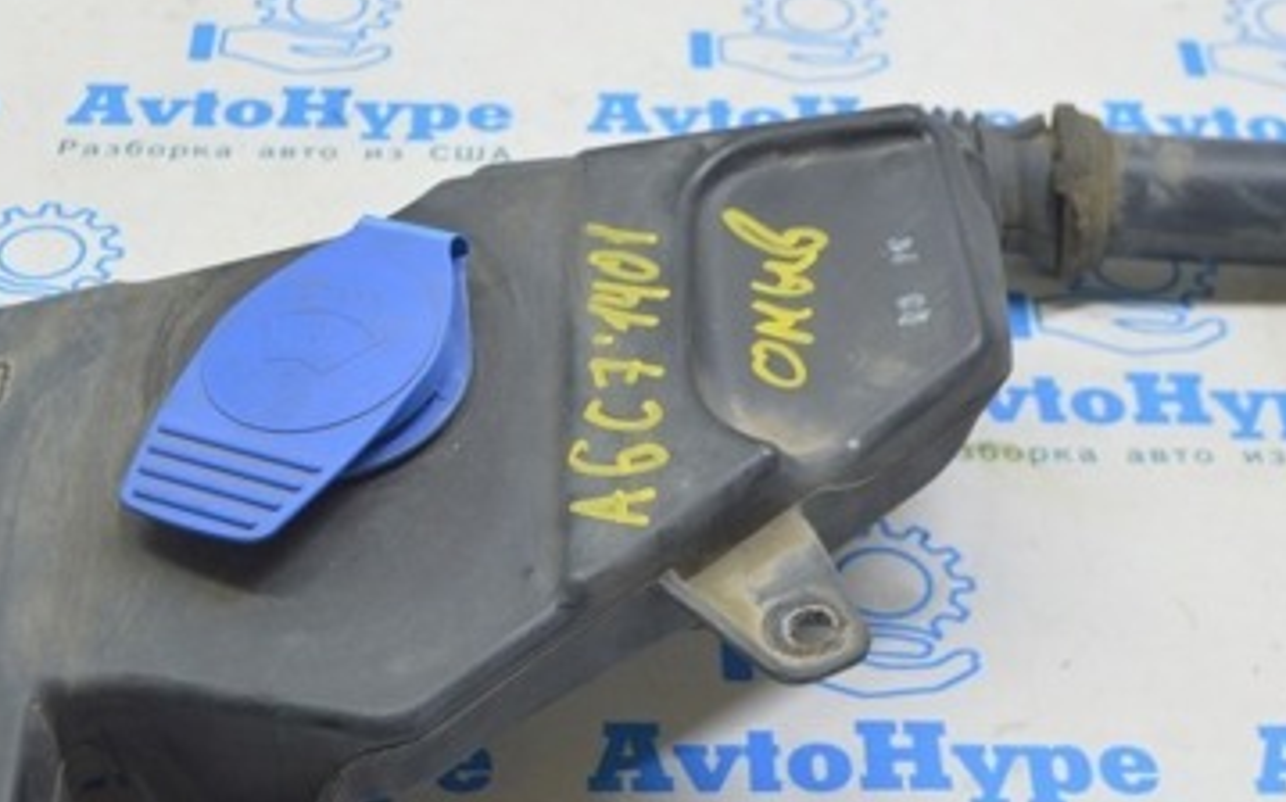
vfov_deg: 16.5
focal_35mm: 79
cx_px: 616
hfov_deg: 26.2
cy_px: 446
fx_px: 2764
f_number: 5.6
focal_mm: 29
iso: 400
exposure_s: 1/20
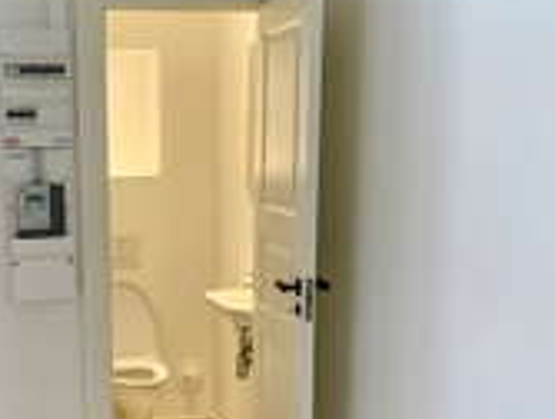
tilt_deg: -12.4
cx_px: 108
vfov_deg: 25.1
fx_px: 932
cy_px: 309
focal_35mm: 58
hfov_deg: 32.2
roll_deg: +1.5
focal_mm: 4.25
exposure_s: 1/84
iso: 100
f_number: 1.8
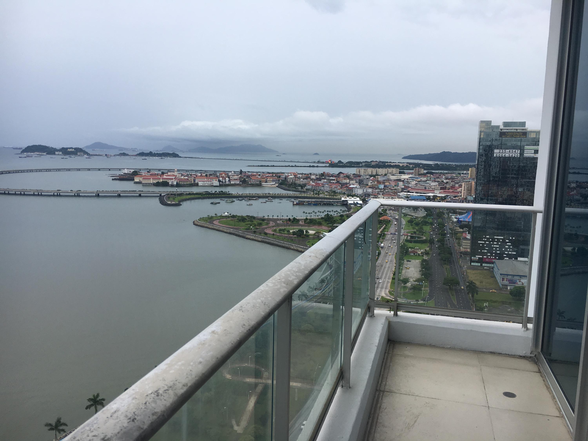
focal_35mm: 29
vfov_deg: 48.2
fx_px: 493
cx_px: 294
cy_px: 220
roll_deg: -0.8
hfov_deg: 61.7
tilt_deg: -8.2
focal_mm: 4.15
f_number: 2.2
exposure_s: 1/578
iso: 25
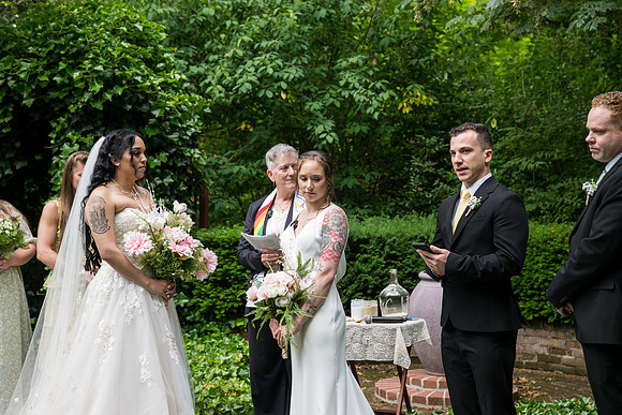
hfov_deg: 35.6
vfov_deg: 24.2
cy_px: 208
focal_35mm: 56
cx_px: 311
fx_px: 968
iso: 320
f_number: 3.5
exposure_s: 1/400
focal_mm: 56
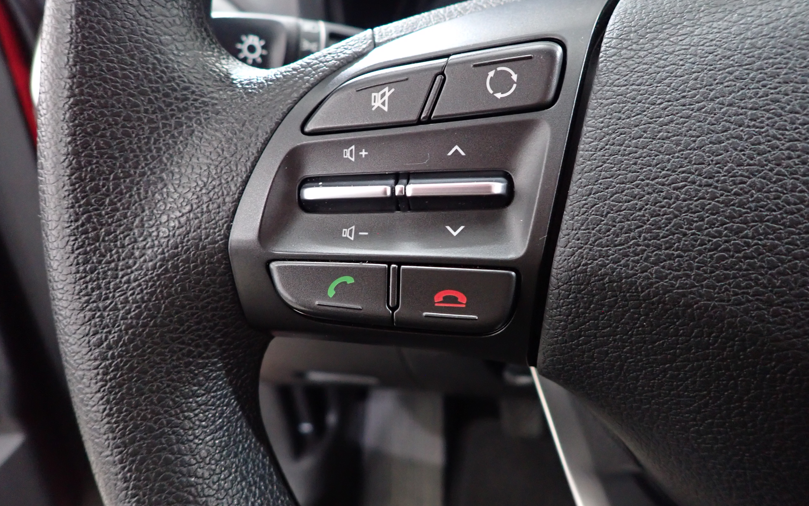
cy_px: 231
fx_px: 595
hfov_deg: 68.4
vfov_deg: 46.0
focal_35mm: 27
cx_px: 412
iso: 640
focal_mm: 4.5
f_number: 2
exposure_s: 1/30
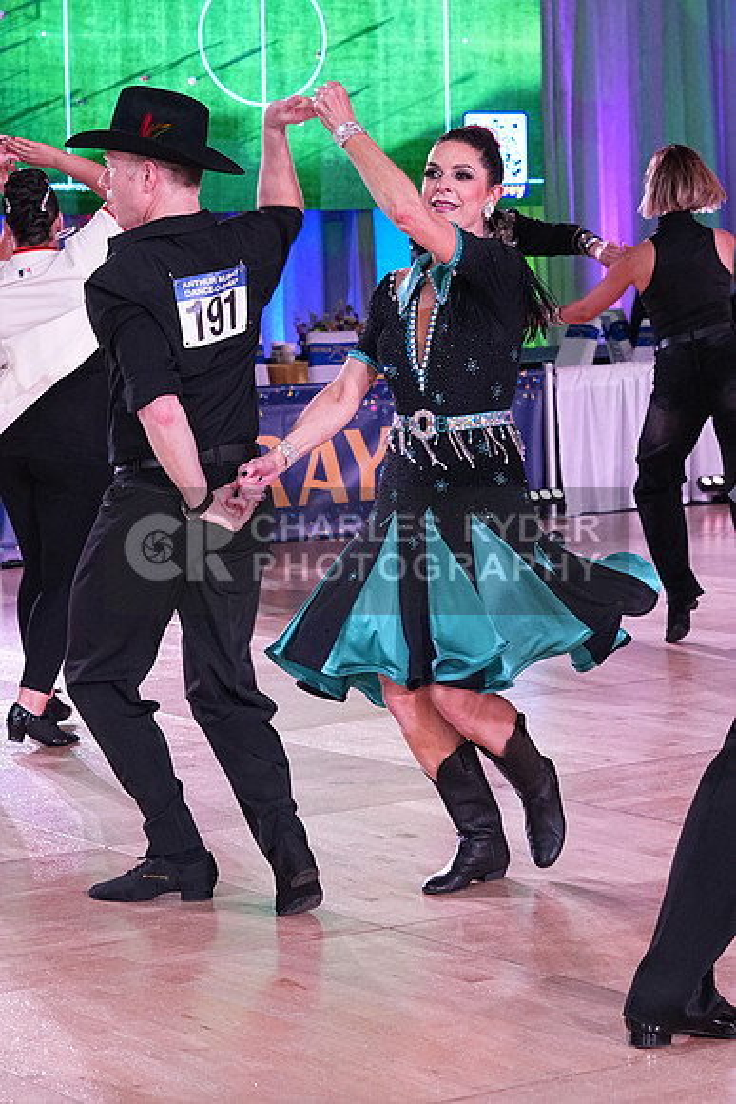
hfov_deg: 14.1
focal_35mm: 97
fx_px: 2973
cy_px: 552
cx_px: 368
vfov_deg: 21.0
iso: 2500
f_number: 5.6
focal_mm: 65
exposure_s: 1/320
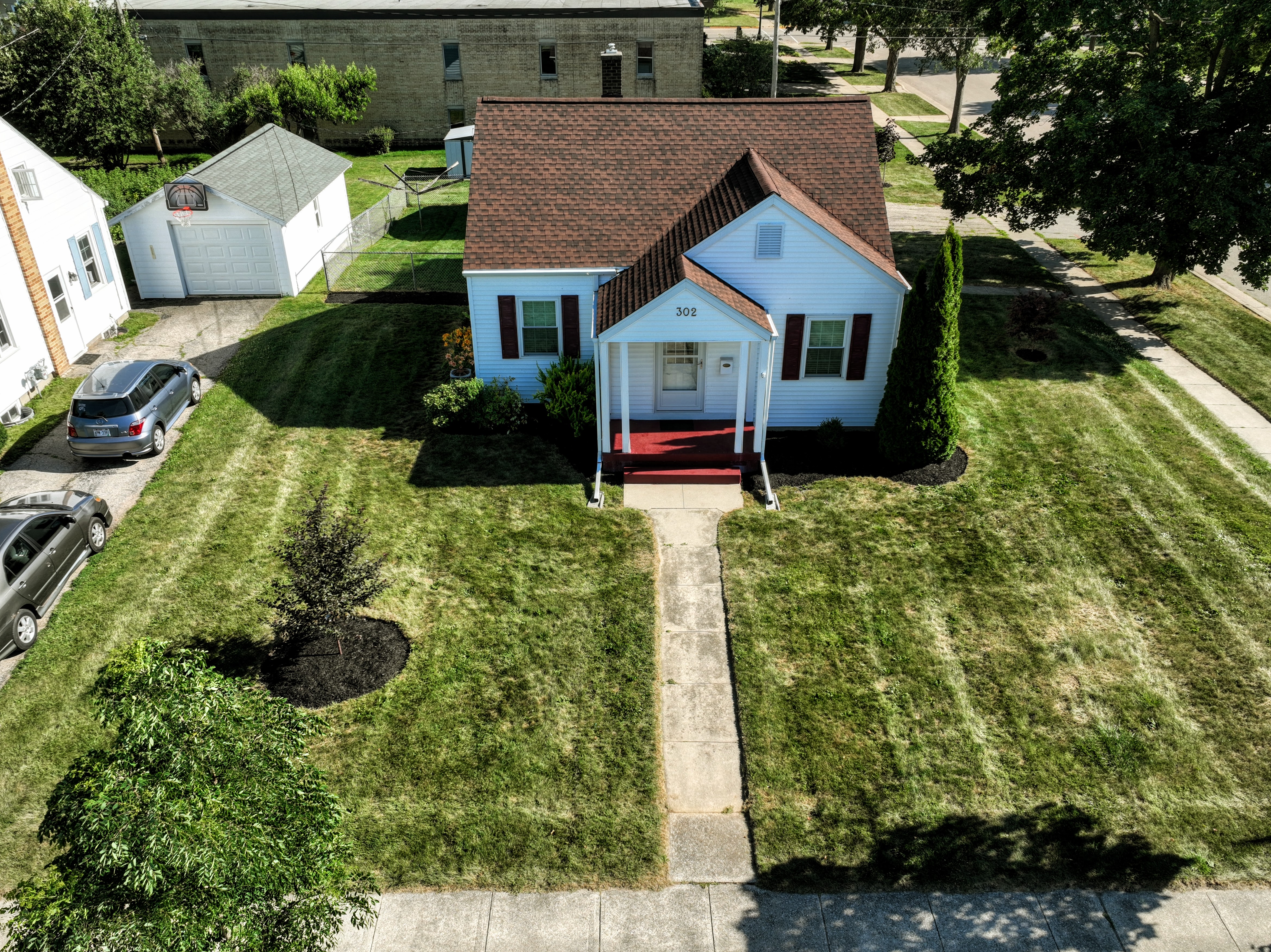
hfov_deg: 65.3
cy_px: 534
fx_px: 991
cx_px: 625
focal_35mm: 27
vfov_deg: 51.2
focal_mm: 12.29
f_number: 2.8
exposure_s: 1/2500
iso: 320
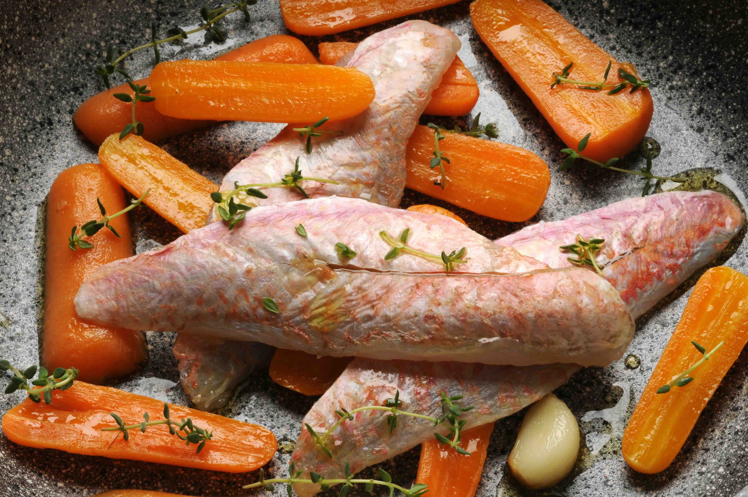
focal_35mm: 158
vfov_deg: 8.7
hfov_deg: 13.1
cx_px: 374
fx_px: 3268
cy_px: 248
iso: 200
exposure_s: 1/80
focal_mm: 105
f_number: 25
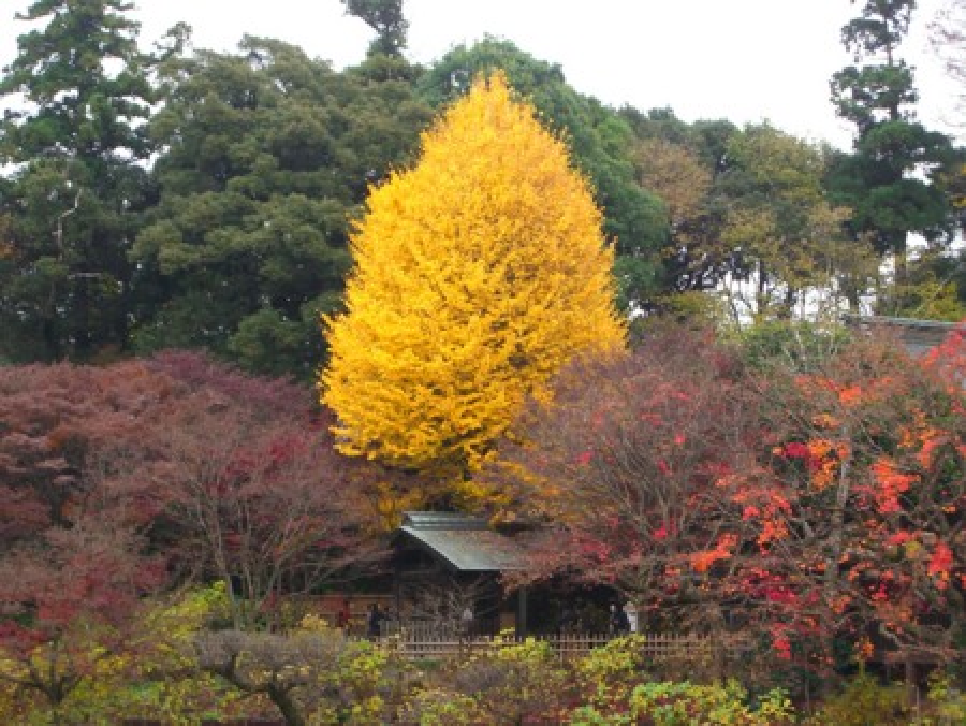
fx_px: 2653
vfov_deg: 15.6
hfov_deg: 20.6
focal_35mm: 95
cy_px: 363
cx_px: 483
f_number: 4.8
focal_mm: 19.7
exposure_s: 1/80
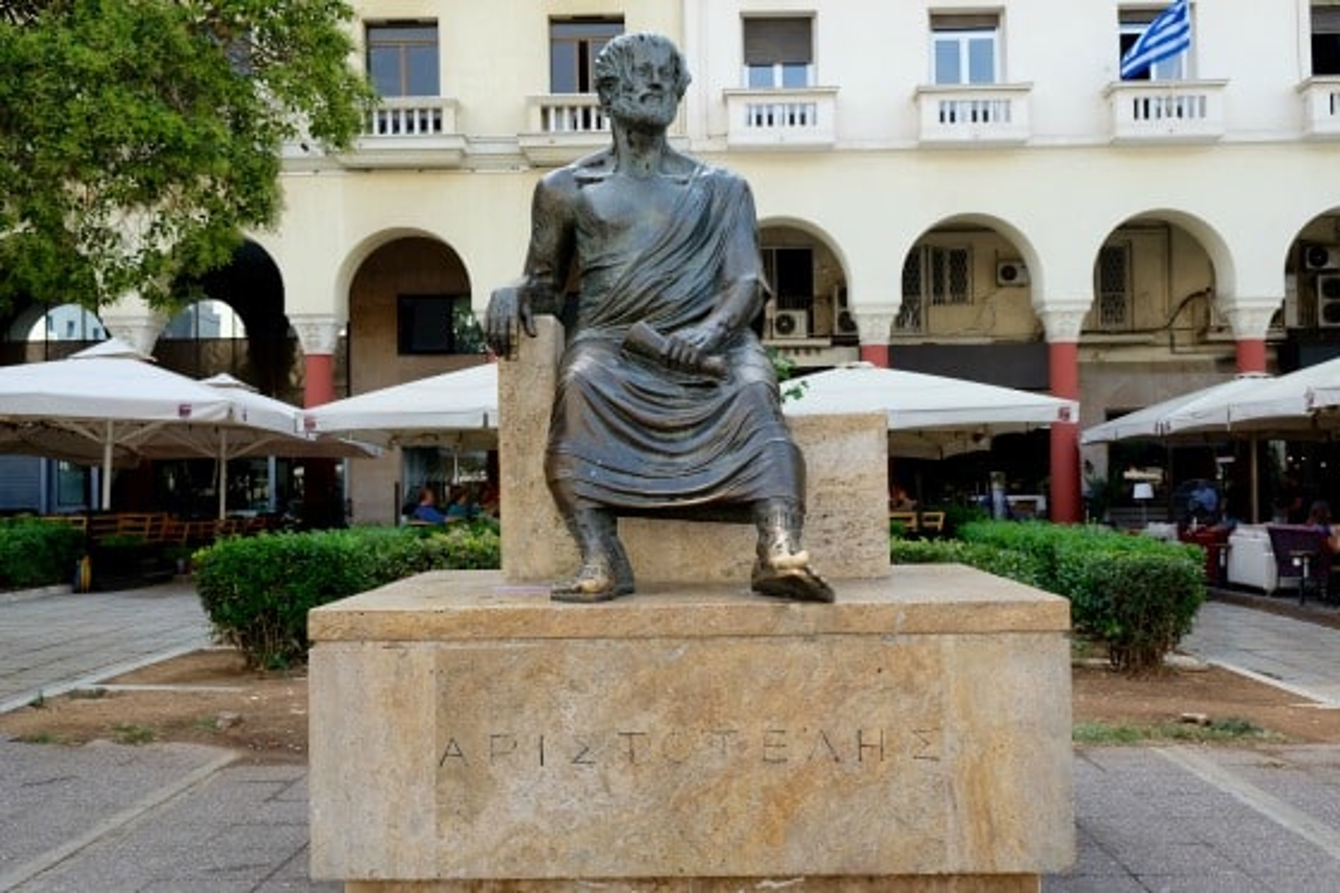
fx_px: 1228
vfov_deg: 39.9
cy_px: 446
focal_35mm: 33
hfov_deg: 57.2
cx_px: 670
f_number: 5.6
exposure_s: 1/300
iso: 400
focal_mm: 22.3
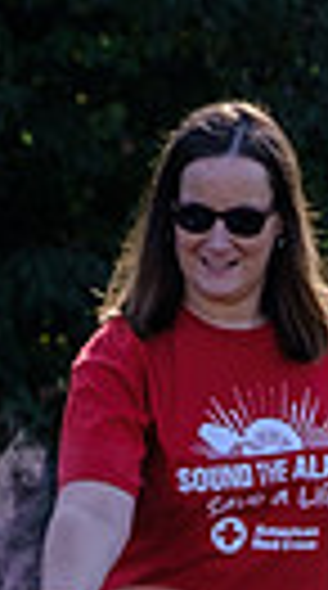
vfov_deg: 3.5
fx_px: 9546
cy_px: 909
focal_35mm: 613
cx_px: 247
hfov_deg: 2.0
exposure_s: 1/1100
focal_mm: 55
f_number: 2.8
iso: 200
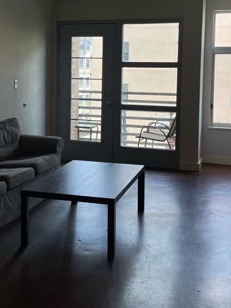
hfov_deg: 30.9
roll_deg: -1.1
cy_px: 99
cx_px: 98
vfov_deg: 39.9
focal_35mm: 47
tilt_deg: -2.4
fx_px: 418
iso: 32
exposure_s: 1/267
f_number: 1.6
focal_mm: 4.2
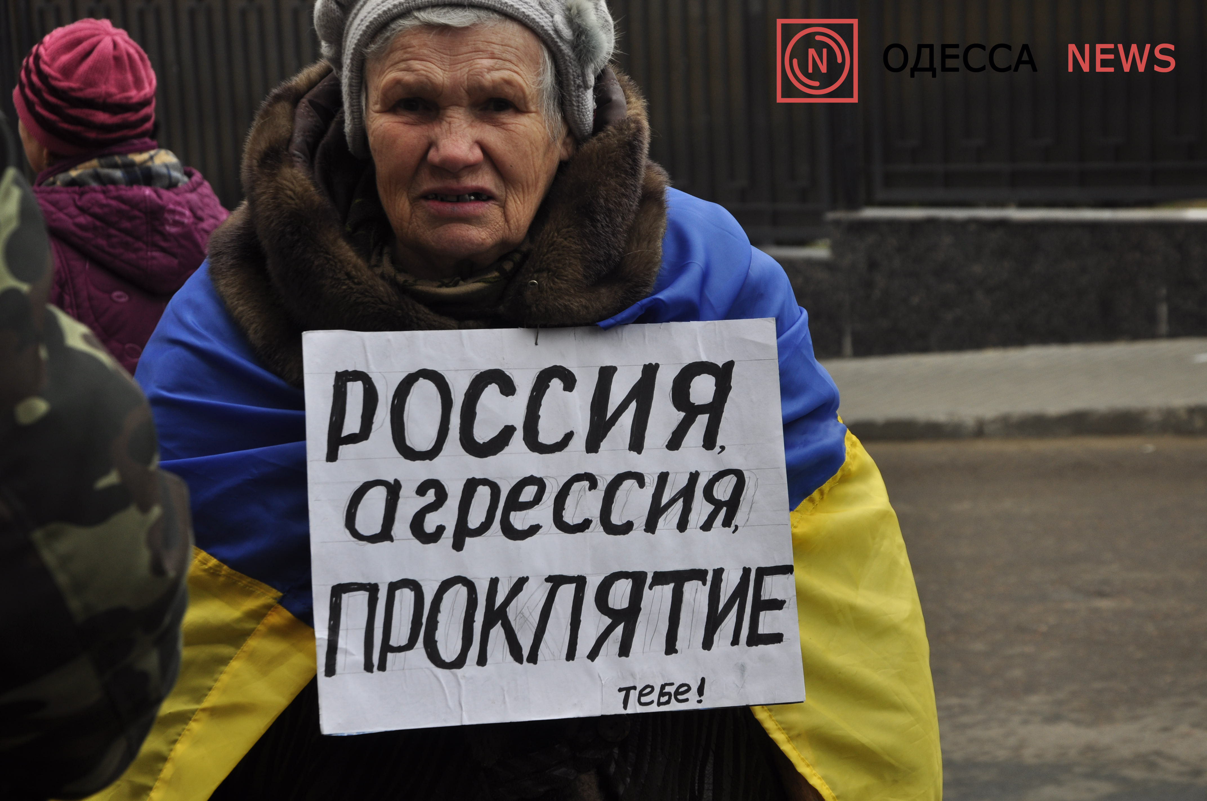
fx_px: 3516
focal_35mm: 105
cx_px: 604
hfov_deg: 19.5
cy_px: 400
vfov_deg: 13.0
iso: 200
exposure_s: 1/125
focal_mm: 70
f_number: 7.1
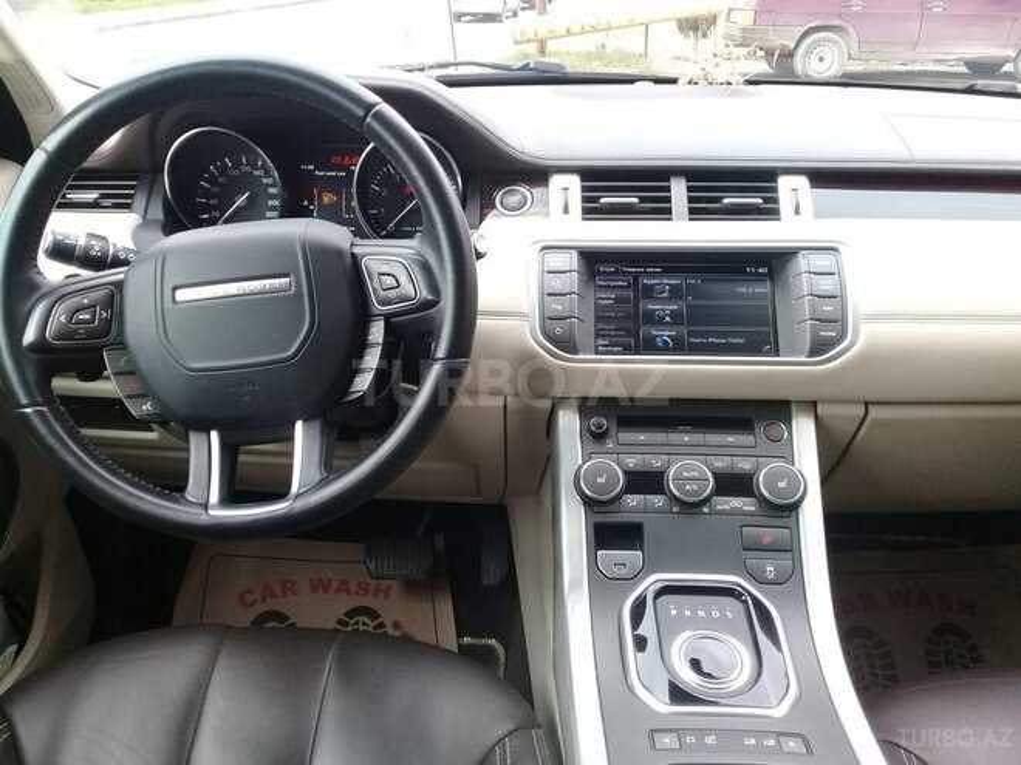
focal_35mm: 31
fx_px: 914
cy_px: 382
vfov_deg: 45.4
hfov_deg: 58.4
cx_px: 510
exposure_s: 1/120
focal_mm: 3.3
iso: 100
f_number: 2.2
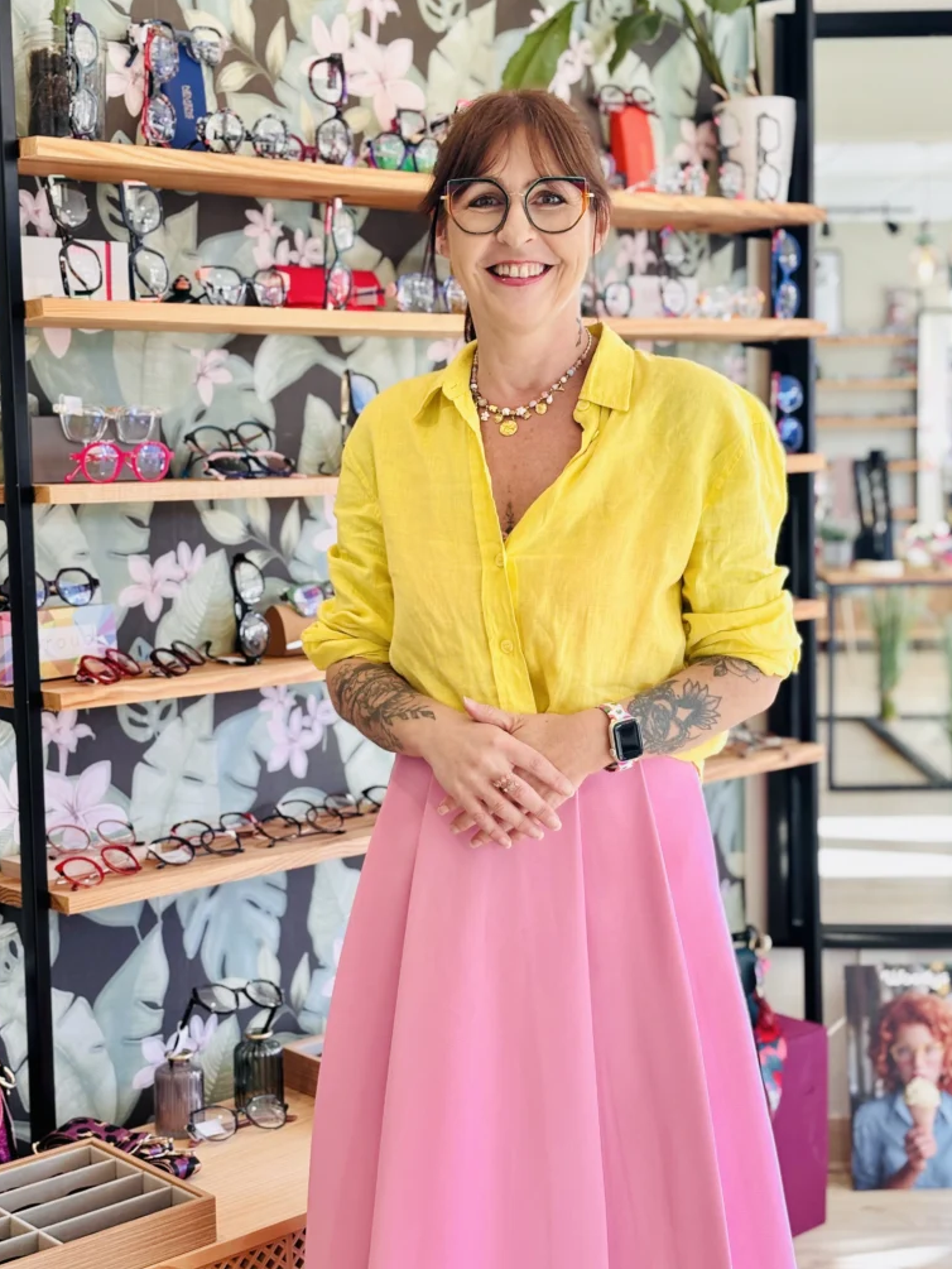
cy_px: 624
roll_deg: +0.6
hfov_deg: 27.5
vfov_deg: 36.2
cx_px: 479
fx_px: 1943
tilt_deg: -6.5
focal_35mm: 53
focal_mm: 5.96
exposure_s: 1/100
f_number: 1.6
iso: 32
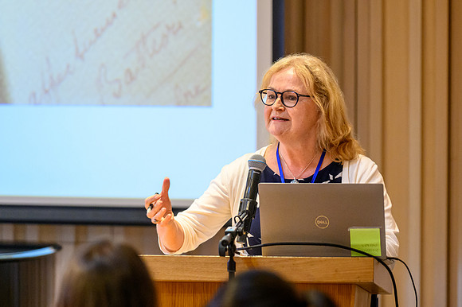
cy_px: 154
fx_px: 2967
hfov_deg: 8.9
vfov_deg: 5.9
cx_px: 231
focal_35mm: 231
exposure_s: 1/250
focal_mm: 150
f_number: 2.8
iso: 3600
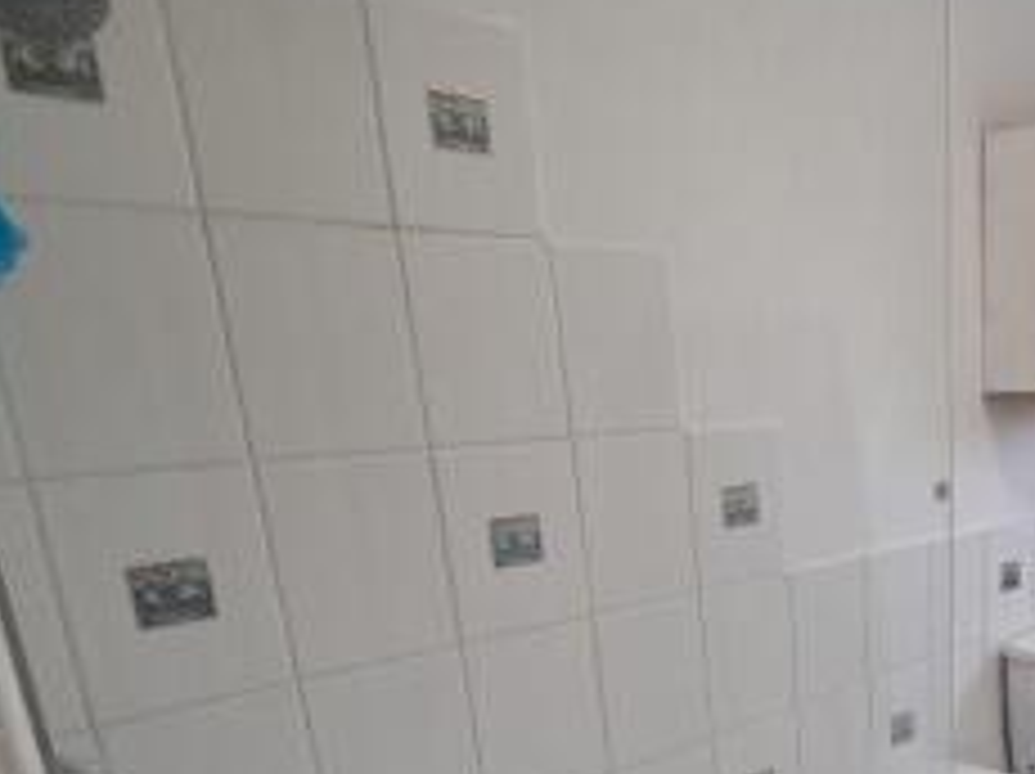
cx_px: 943
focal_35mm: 33
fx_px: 986
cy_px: 704
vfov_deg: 39.6
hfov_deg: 49.1
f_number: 2.2
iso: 64
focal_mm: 1.74
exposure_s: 1/50
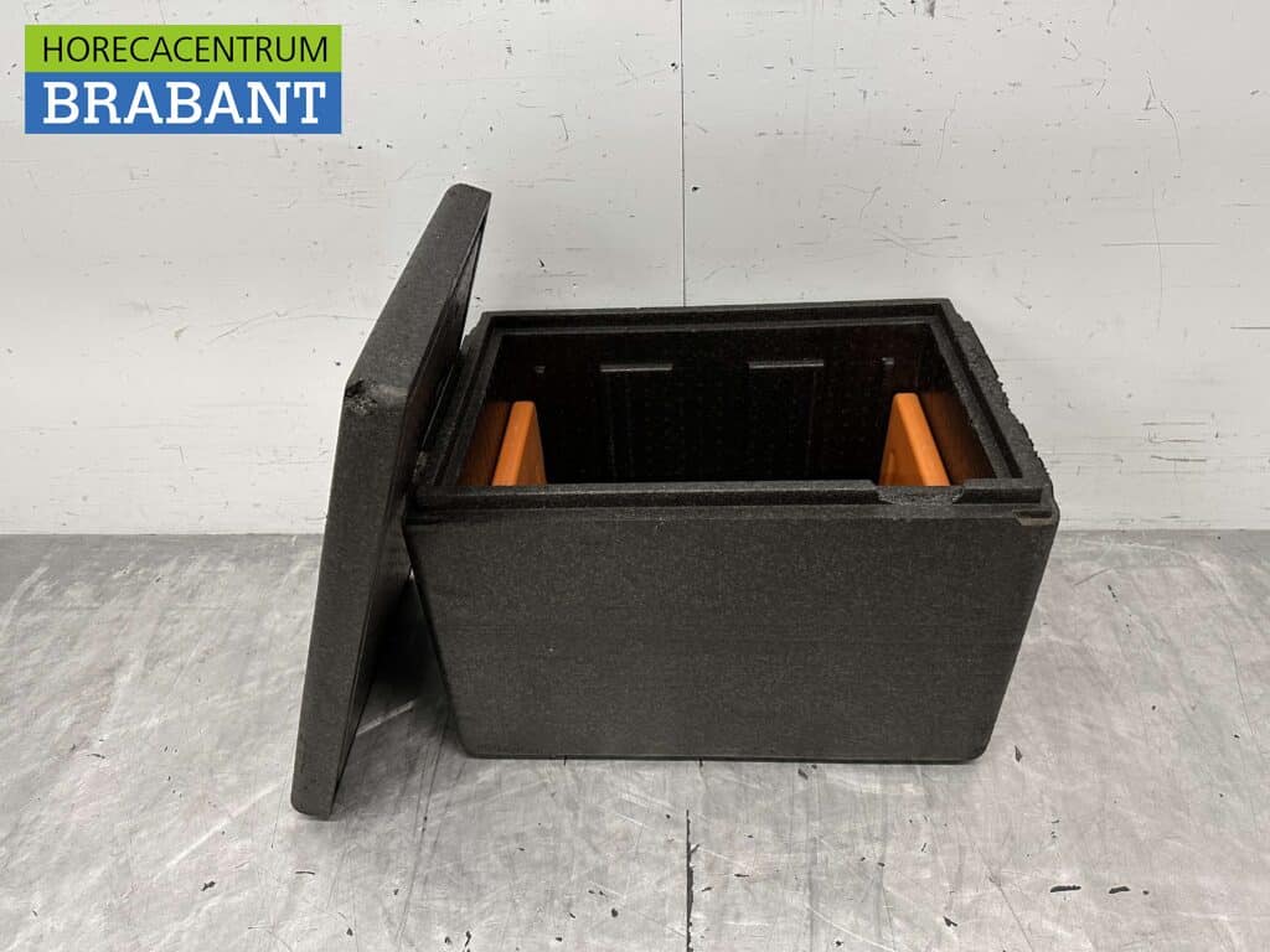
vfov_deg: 56.8
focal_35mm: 24
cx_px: 635
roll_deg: +2.3
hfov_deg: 71.6
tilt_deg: -39.2
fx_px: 881
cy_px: 476
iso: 250
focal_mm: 6.86
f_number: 1.78
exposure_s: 1/50
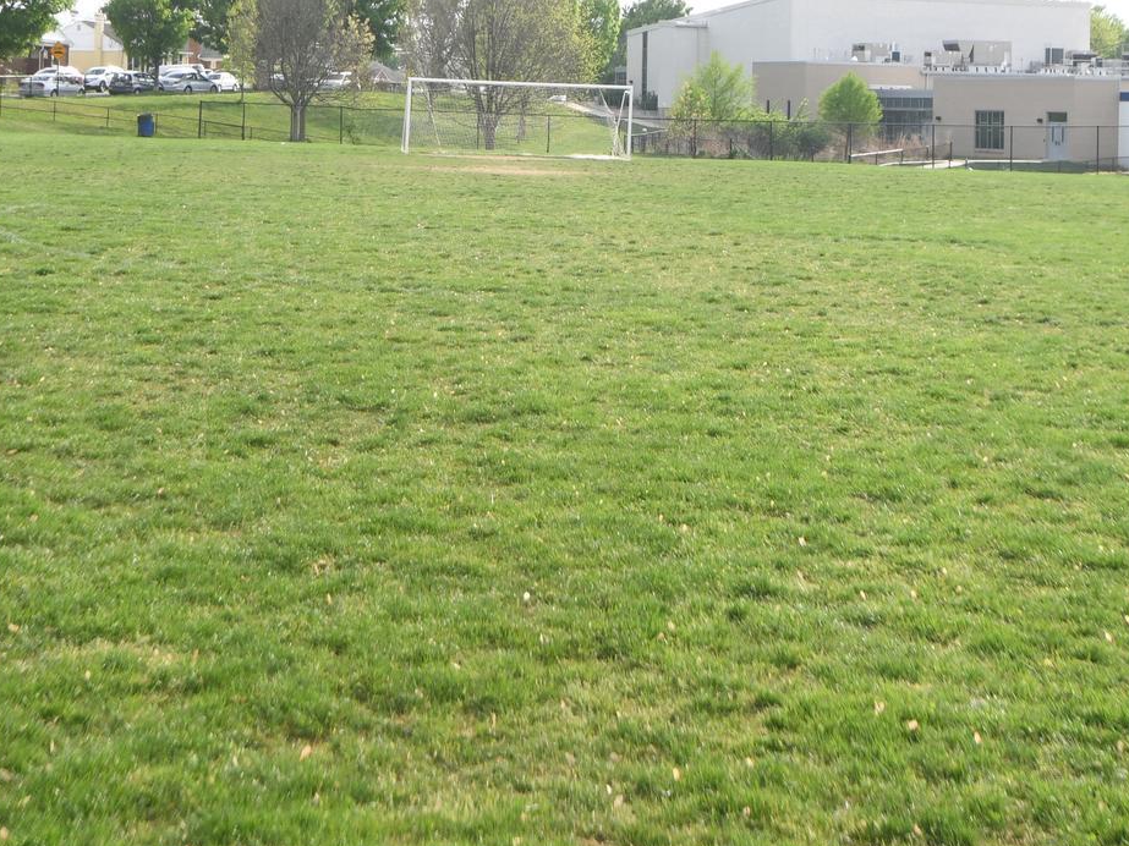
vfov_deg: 22.4
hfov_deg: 30.2
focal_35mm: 64
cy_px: 108
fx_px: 2087
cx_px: 476
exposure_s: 1/250
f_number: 8
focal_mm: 20
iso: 200
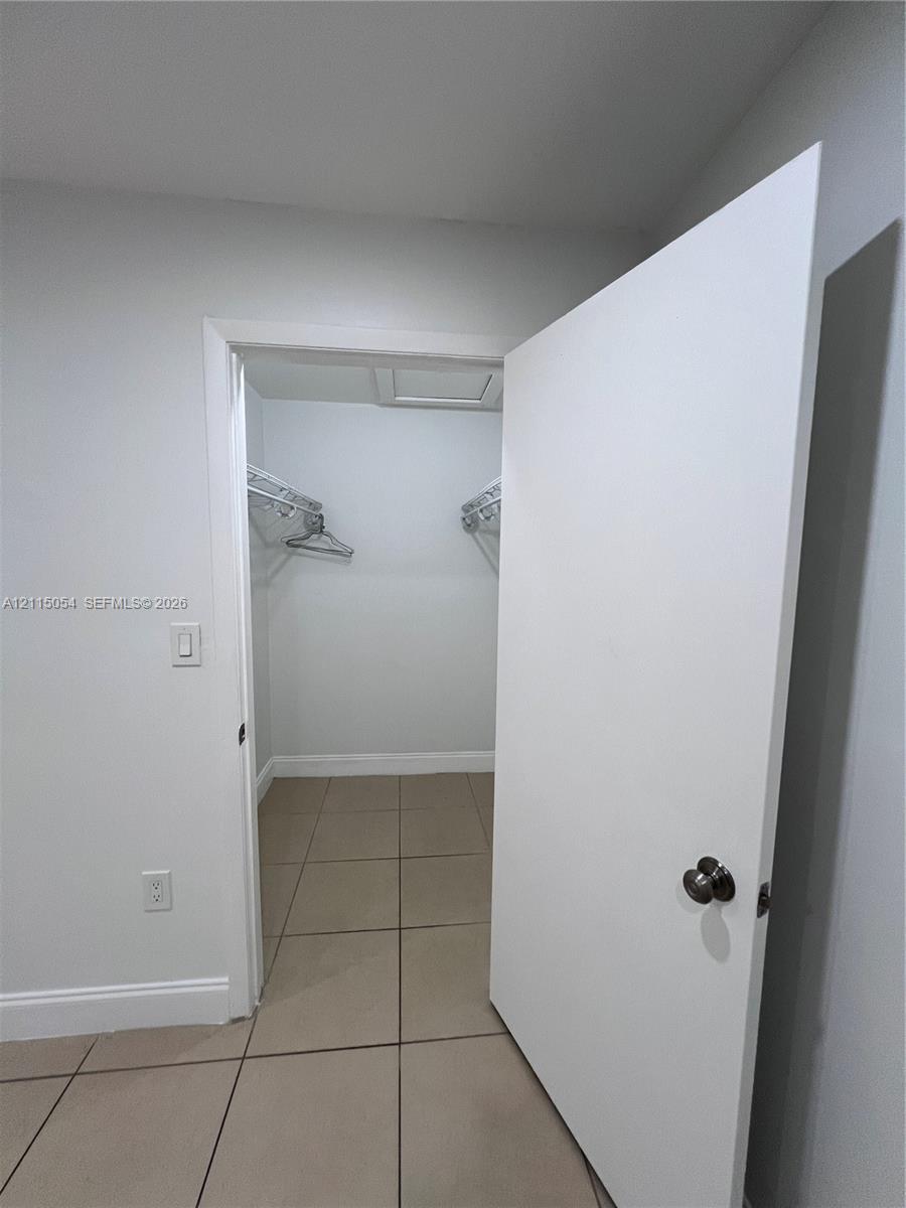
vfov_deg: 106.2
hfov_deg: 89.9
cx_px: 453
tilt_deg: -5.2
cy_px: 604
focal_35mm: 13
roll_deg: -0.7
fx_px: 454
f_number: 1.8
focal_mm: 1.57
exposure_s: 1/120
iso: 160
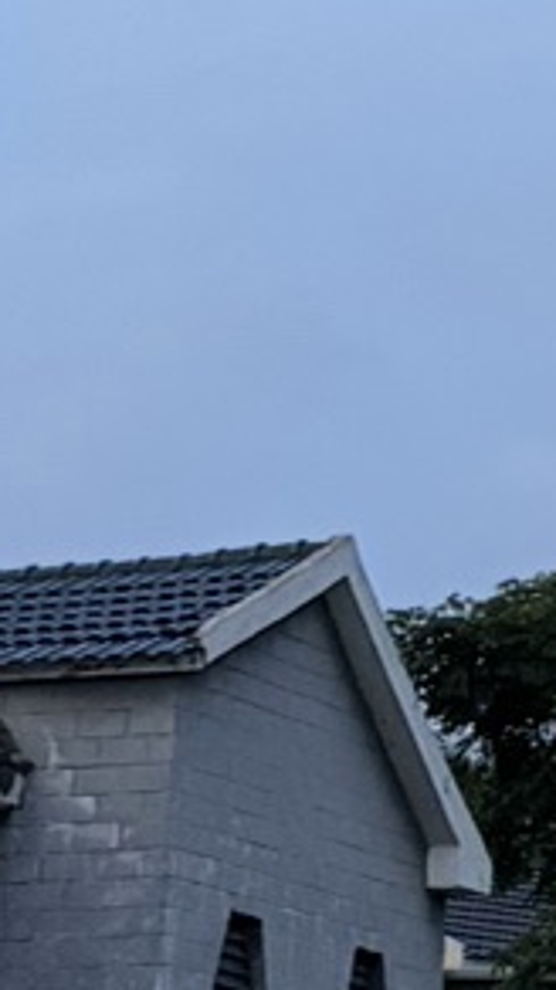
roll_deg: +0.2
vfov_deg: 11.7
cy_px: -356
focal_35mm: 179
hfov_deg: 6.6
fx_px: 4697
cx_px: 1088
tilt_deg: +21.6
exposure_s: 1/60
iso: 500
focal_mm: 6.76
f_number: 1.78
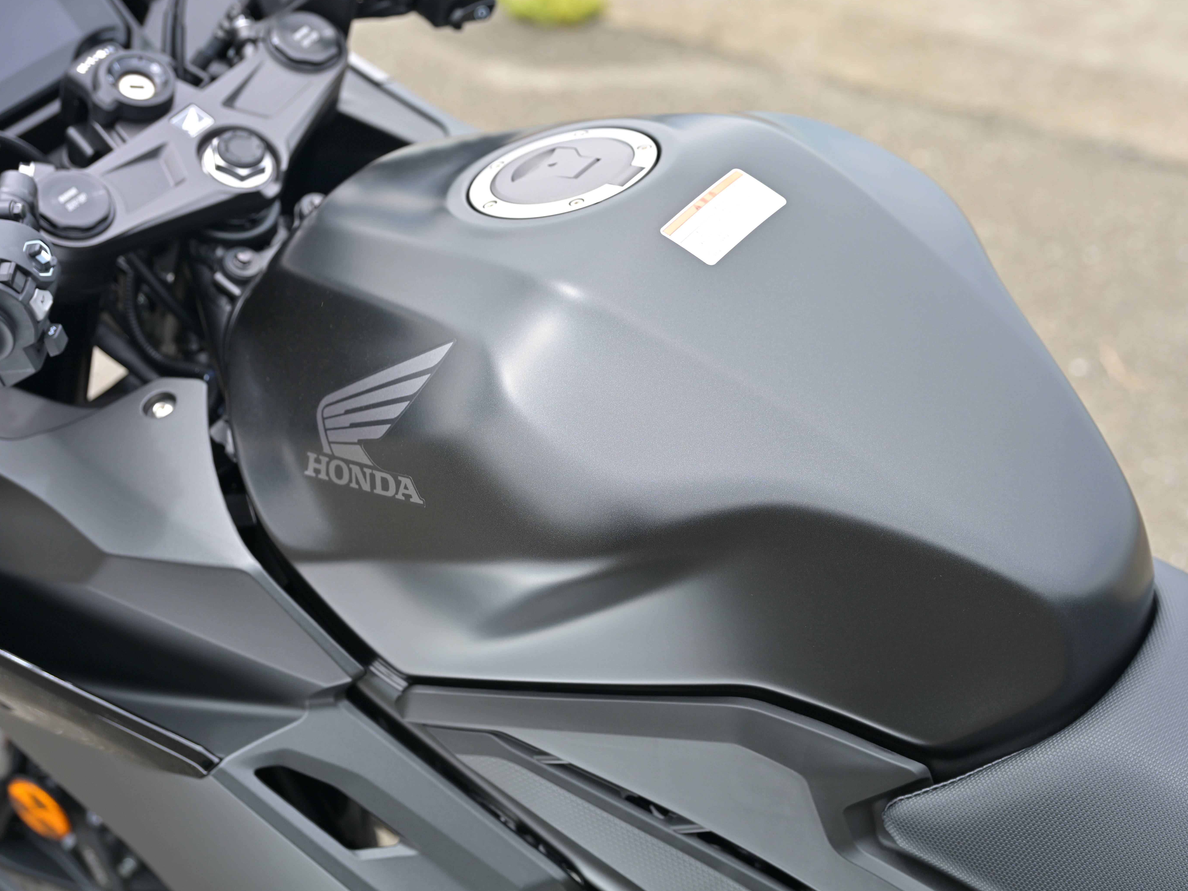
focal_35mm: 62
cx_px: 670
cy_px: 446
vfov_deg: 23.7
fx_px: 2128
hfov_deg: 31.2
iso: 200
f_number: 4.5
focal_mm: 57
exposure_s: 1/640
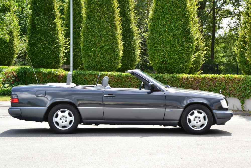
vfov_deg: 15.7
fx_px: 607
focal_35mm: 87
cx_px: 126
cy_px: 84
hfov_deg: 23.4
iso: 400
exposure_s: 1/160
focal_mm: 58
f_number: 9
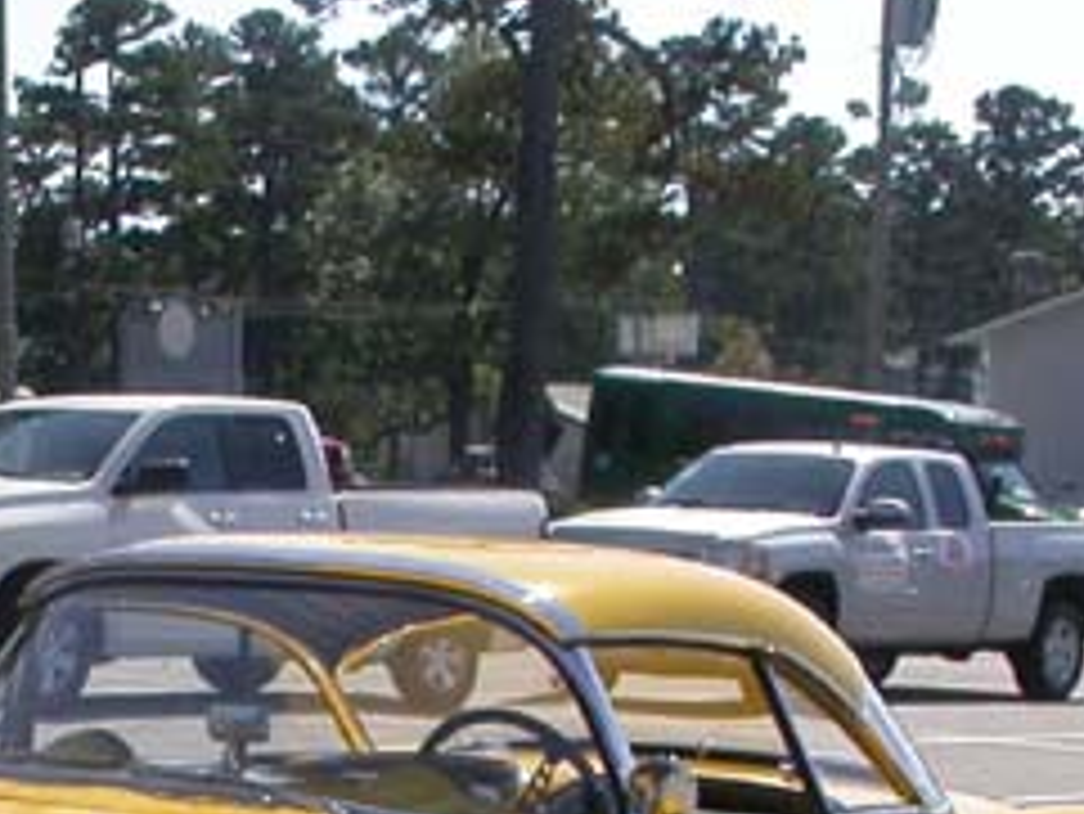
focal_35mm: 126
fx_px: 3948
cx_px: 162
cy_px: 994
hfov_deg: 15.5
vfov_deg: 11.5
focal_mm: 7.85
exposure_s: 1/339
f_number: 7.5
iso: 100
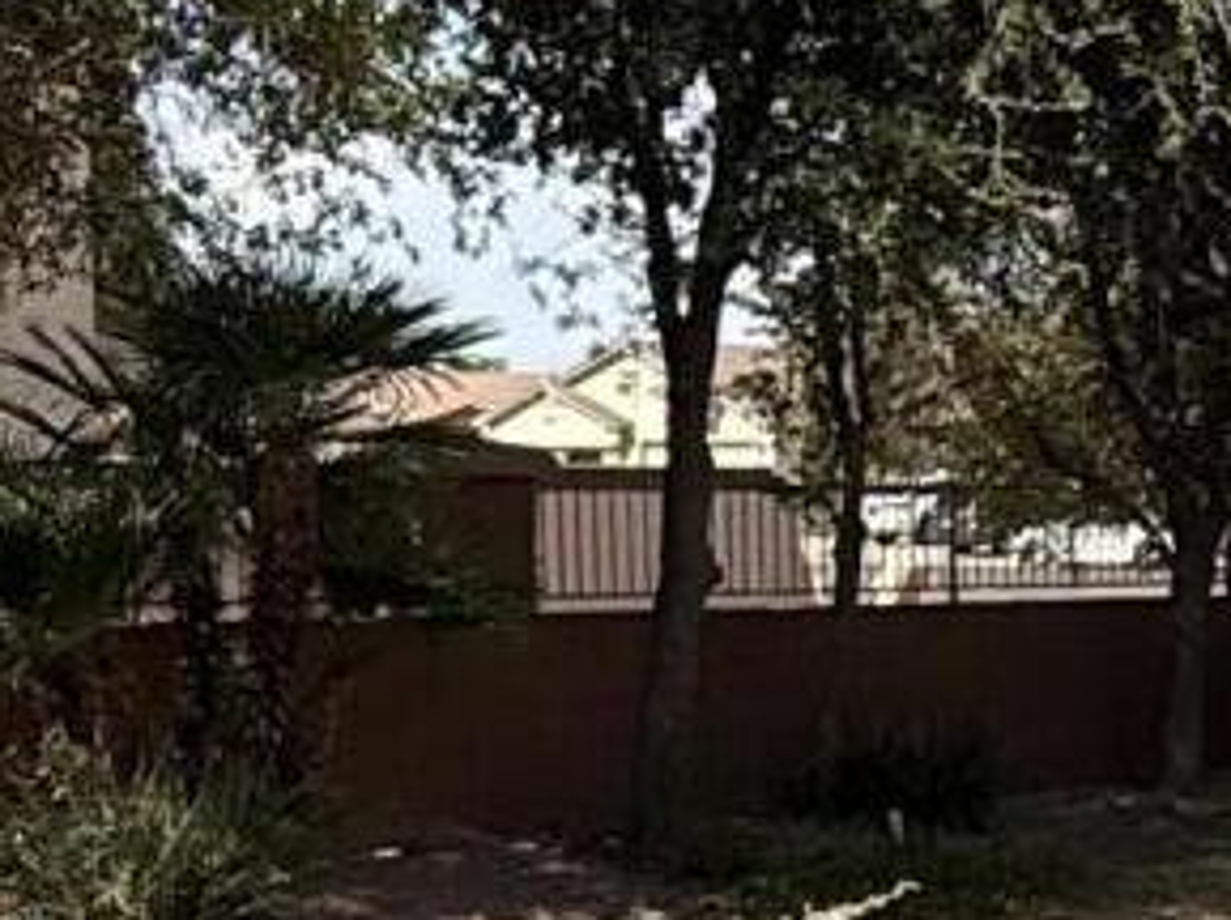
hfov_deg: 18.4
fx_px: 3445
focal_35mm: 97
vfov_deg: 15.1
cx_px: 1721
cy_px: 750
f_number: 2.2
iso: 50
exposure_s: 1/2320
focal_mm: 2.22
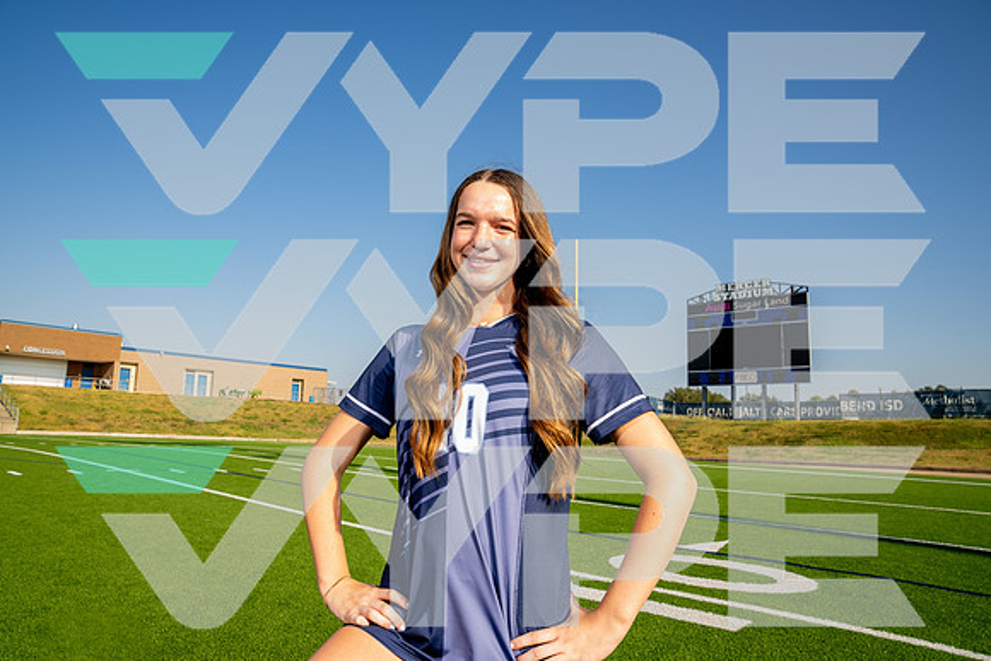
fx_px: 661
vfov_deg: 53.2
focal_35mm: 24
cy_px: 330
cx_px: 496
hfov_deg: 73.7
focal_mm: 24
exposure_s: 1/125
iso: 50
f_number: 7.1
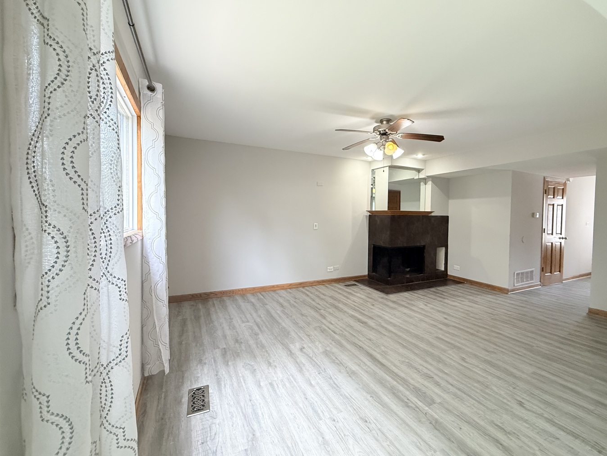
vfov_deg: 81.7
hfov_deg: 98.1
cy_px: 223
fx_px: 263
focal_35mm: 15
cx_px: 317
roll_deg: -0.6
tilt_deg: -0.6
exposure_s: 1/120
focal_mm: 2.22
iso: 500
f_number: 2.2
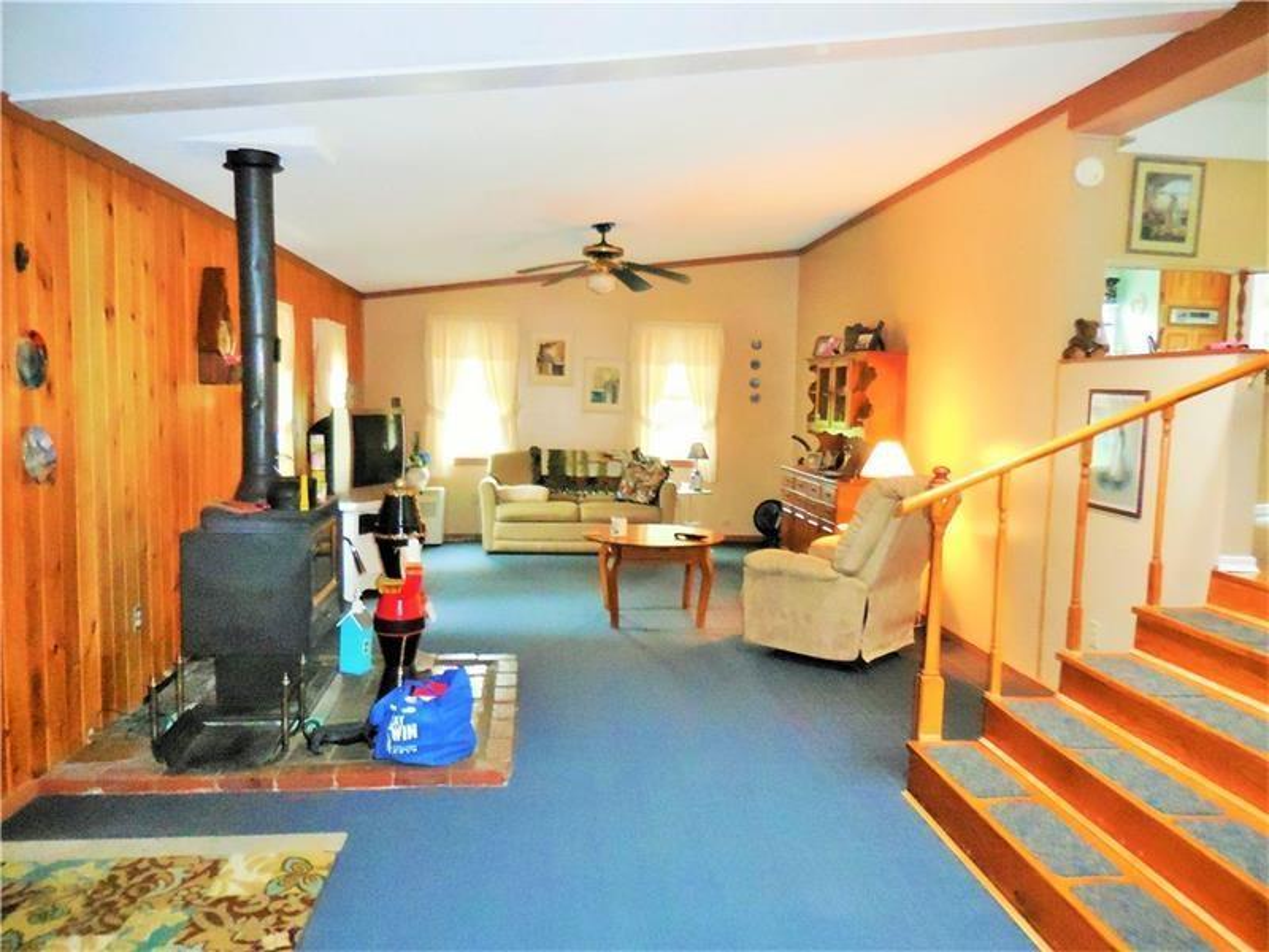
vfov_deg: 54.9
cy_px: 476
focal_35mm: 25
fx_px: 916
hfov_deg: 69.4
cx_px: 634
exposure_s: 1/25
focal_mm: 4.5
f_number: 3.3
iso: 1250
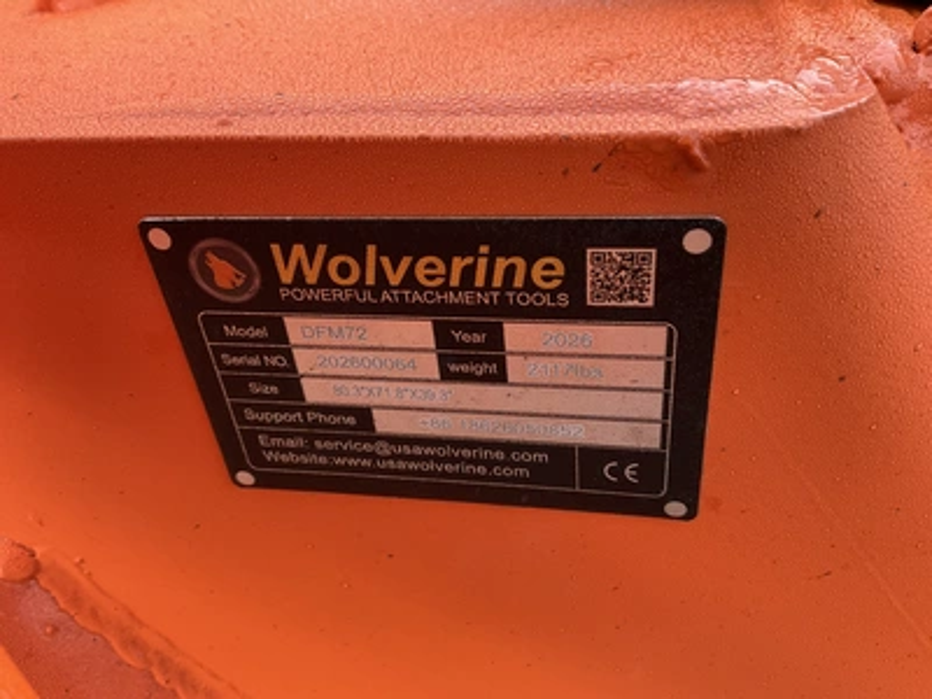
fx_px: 781
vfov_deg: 48.2
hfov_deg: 61.7
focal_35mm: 29
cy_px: 350
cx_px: 466
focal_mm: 3
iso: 64
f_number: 1.8
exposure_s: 1/99
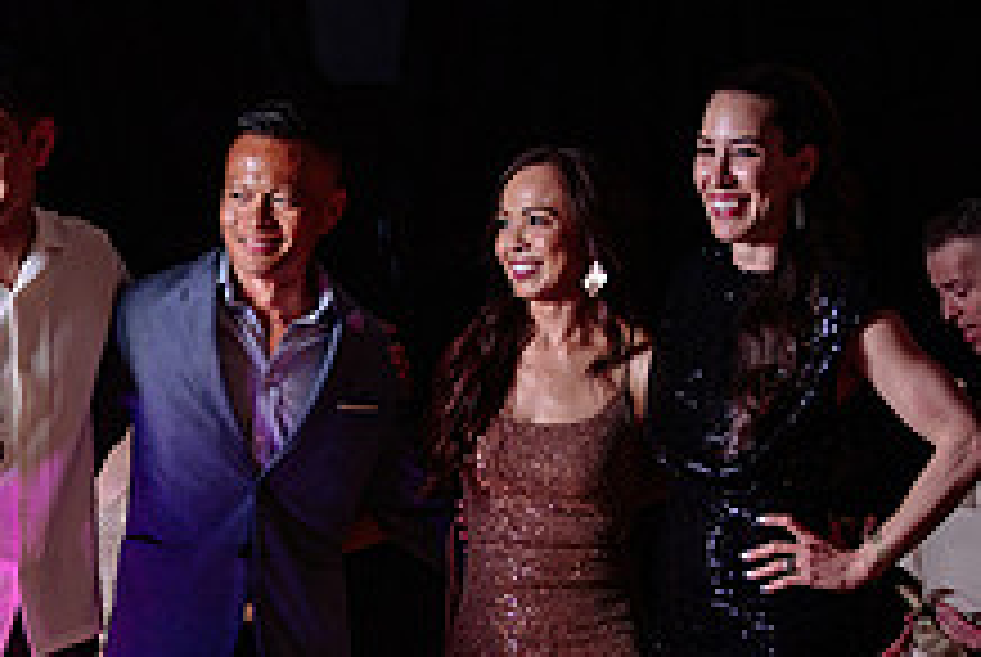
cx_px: 171
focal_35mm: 271
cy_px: 601
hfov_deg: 7.6
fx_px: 7395
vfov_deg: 5.1
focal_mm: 102
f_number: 3.2
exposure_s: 1/200
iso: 400
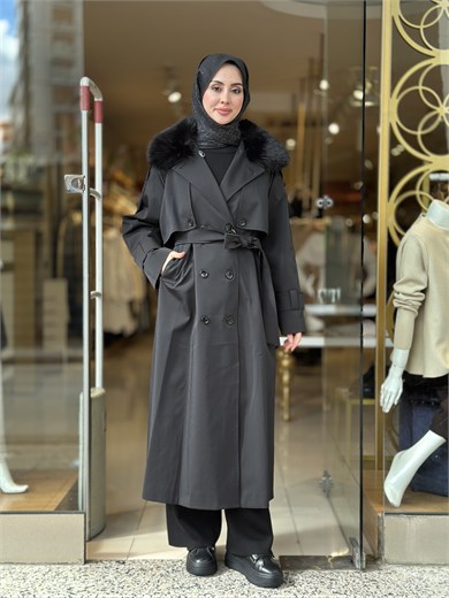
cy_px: 299
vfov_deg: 39.7
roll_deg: -0.9
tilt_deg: -2.3
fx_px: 830
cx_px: 224
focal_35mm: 48
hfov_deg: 30.3
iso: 100
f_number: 1.78
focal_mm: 6.86
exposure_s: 1/172
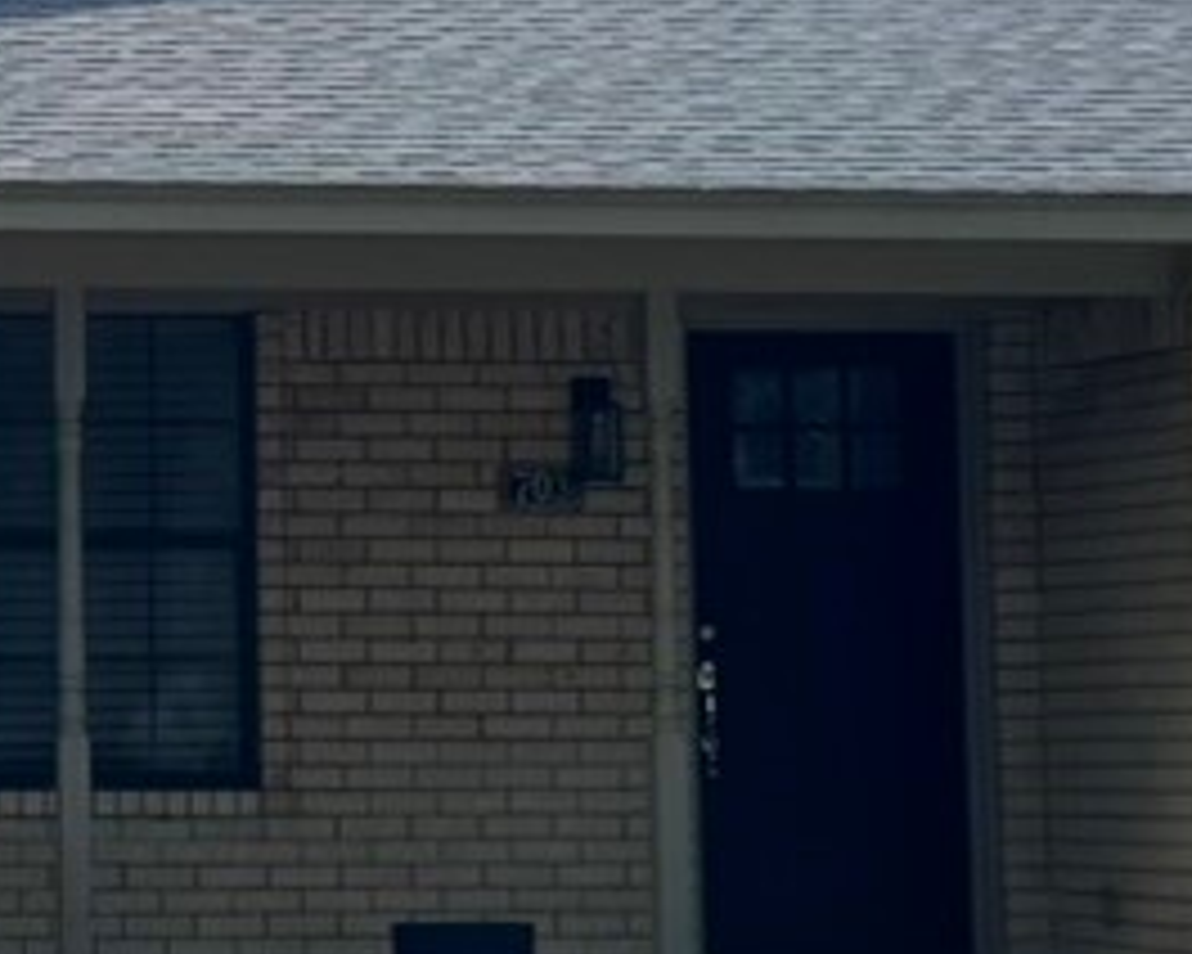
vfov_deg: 8.5
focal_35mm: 181
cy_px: 274
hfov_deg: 10.3
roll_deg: +0.1
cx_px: -643
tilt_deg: +4.0
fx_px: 6385
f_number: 1.78
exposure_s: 1/1193
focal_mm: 6.76
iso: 80
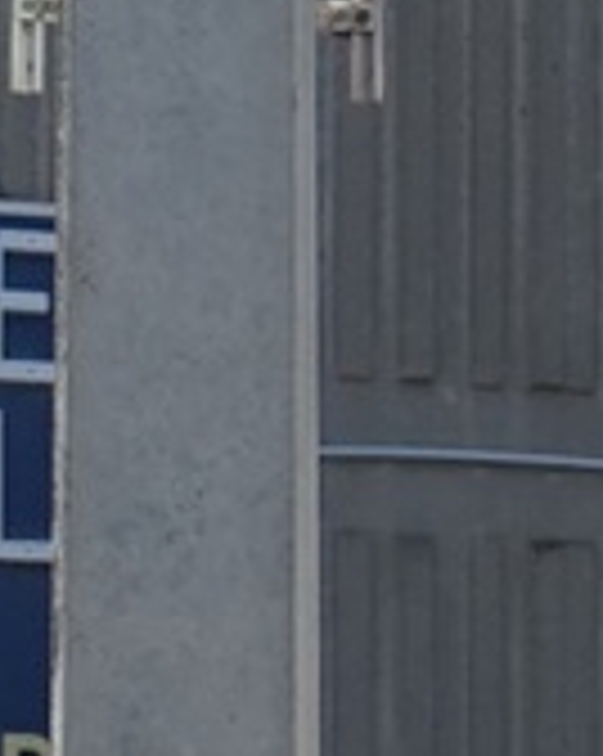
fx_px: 11912
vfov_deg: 3.6
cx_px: 3346
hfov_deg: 2.7
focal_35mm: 533
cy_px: 947
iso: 125
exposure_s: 1/320
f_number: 5.6
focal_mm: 22
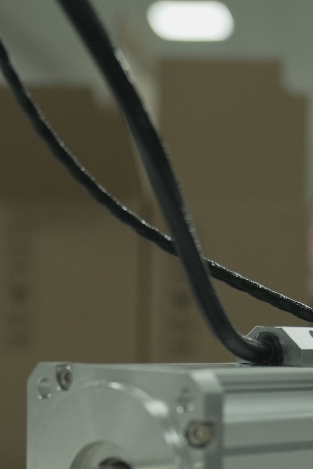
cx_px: 268
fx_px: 1395
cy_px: 421
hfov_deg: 12.7
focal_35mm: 107
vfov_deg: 18.8
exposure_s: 1/125
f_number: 3.2
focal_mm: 35
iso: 500
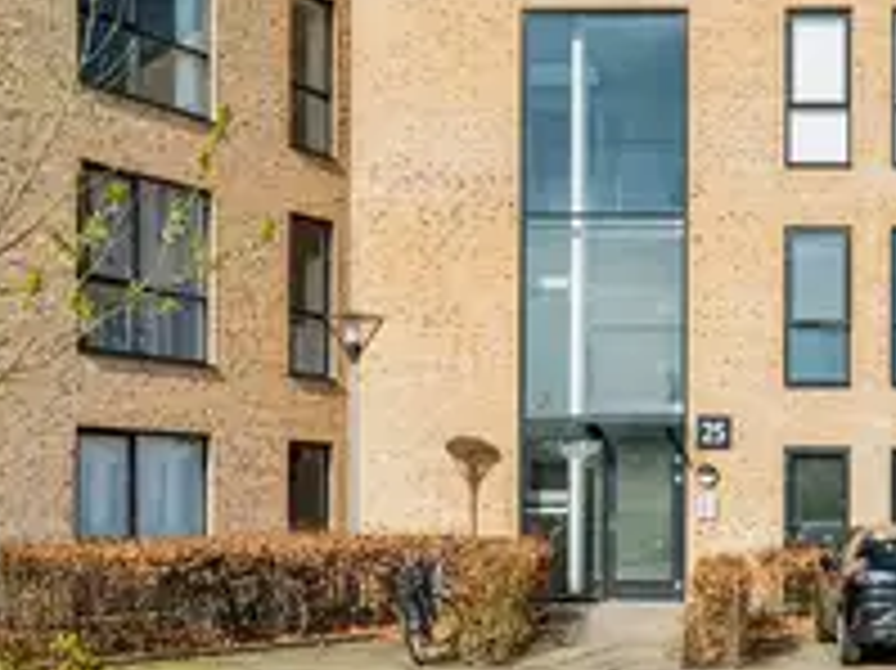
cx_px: 630
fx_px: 1578
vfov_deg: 23.7
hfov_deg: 31.3
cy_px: 517
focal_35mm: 61
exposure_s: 1/320
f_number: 8
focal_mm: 20
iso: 500
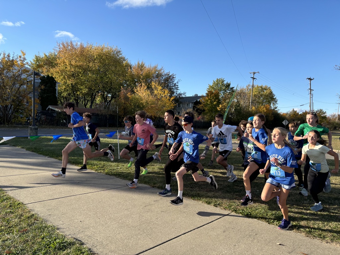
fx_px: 255
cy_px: 128
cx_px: 170
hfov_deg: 67.3
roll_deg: -0.1
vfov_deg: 53.1
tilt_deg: -2.0
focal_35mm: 26
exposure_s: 1/1812
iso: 50
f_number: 1.6
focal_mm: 5.96
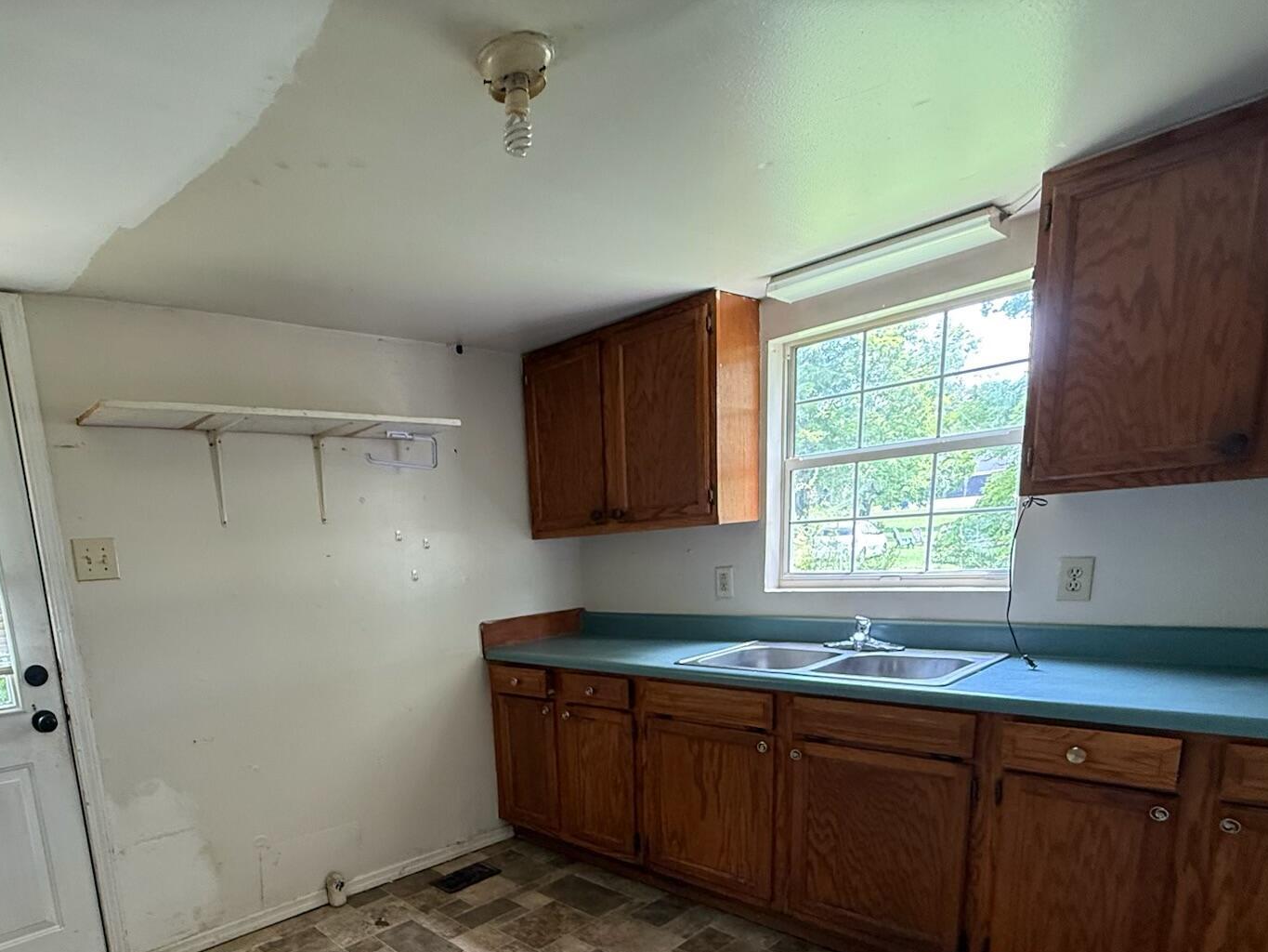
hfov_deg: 77.0
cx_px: 446
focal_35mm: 21
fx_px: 769
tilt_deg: -11.0
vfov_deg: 60.0
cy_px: 713
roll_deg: +4.1
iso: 320
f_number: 2.2
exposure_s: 1/66
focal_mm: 2.22
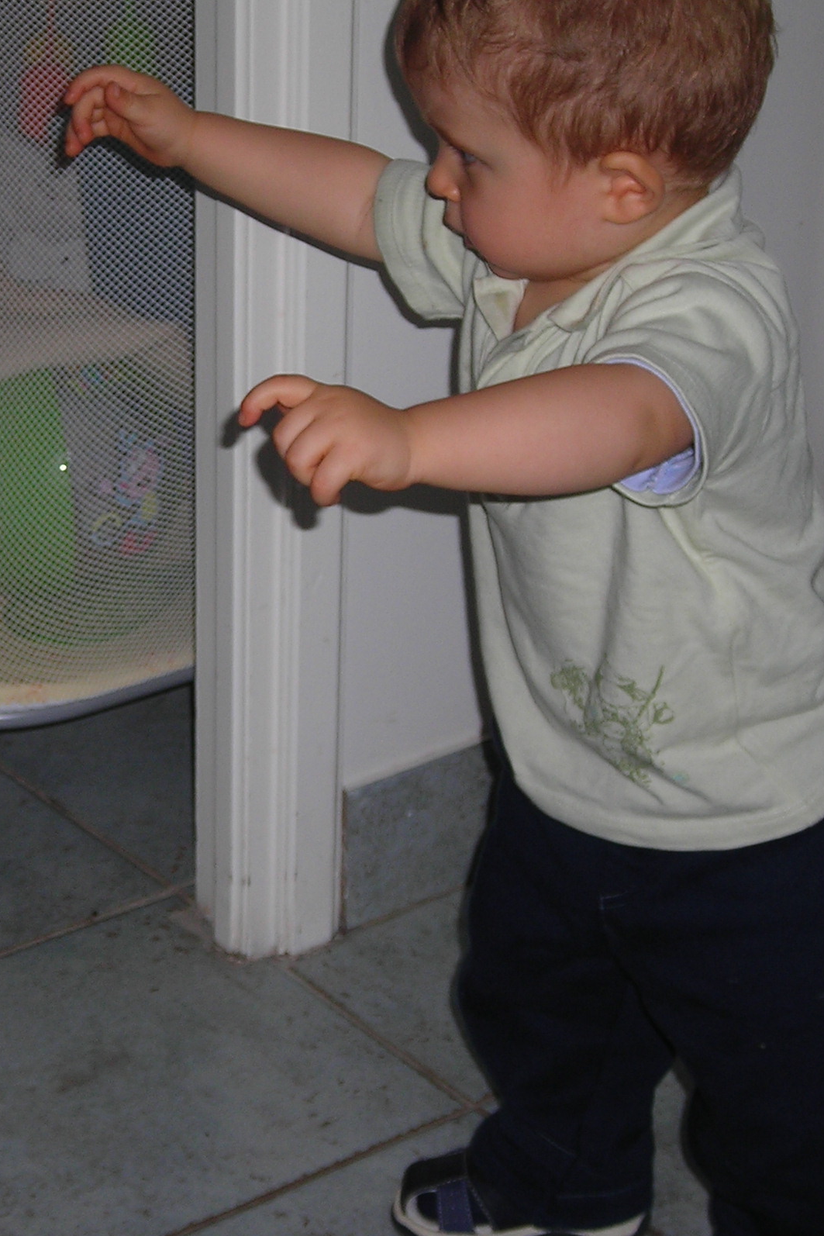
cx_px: 133
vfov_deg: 21.9
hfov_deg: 14.6
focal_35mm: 93
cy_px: 561
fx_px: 3192
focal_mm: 9.1
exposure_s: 1/60.1
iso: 50
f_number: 3.6
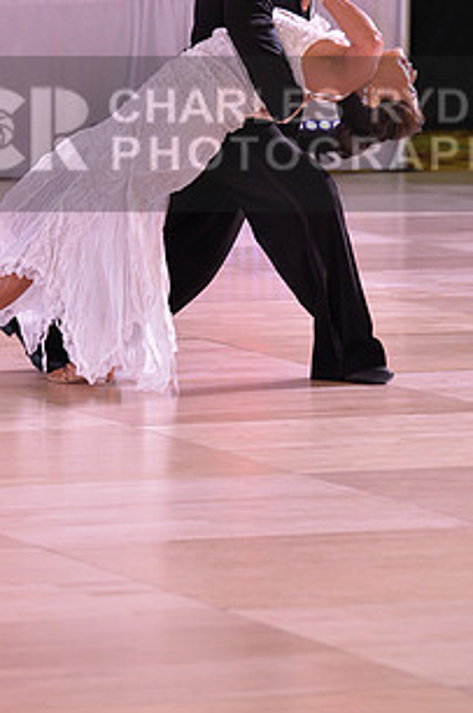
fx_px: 6565
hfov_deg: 4.1
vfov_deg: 6.2
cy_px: 135
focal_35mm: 332
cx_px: 253
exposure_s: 1/250
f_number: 4.5
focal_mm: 175
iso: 1600
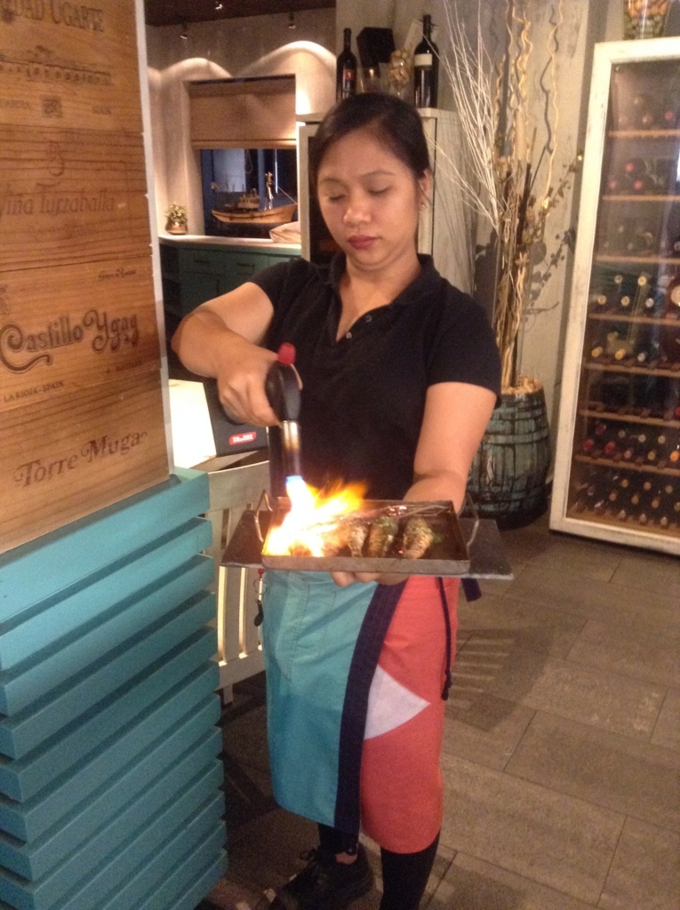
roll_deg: -1.6
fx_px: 867
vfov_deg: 55.4
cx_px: 340
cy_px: 455
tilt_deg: -22.9
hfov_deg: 42.8
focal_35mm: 33
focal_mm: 3.3
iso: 320
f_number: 2.4
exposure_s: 1/15
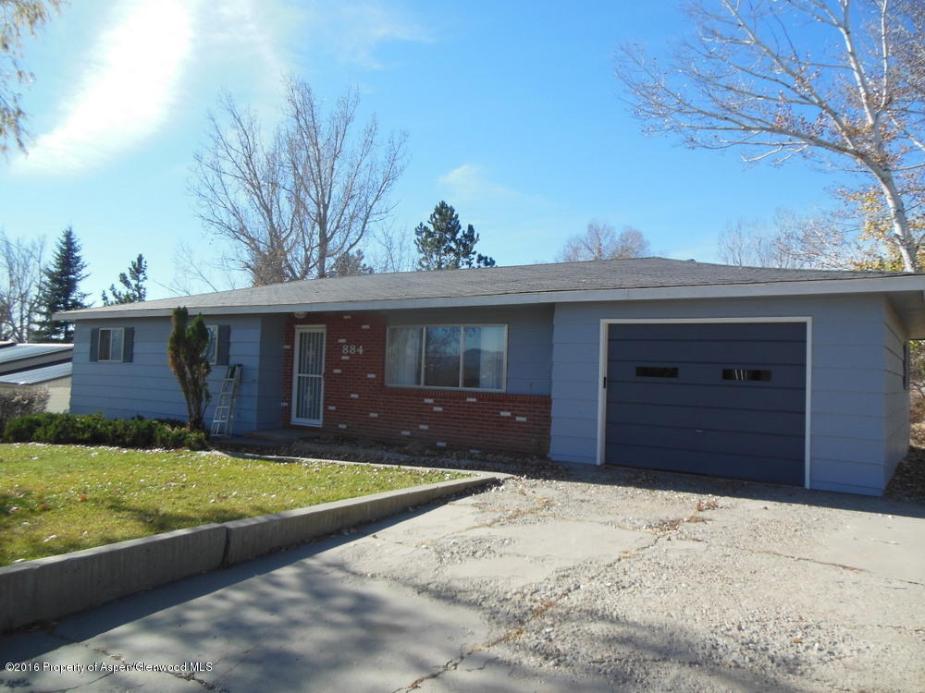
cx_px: 462
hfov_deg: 69.4
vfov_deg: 54.9
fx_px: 668
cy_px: 346
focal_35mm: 25
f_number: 3.2
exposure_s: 1/1000
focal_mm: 4.5
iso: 125
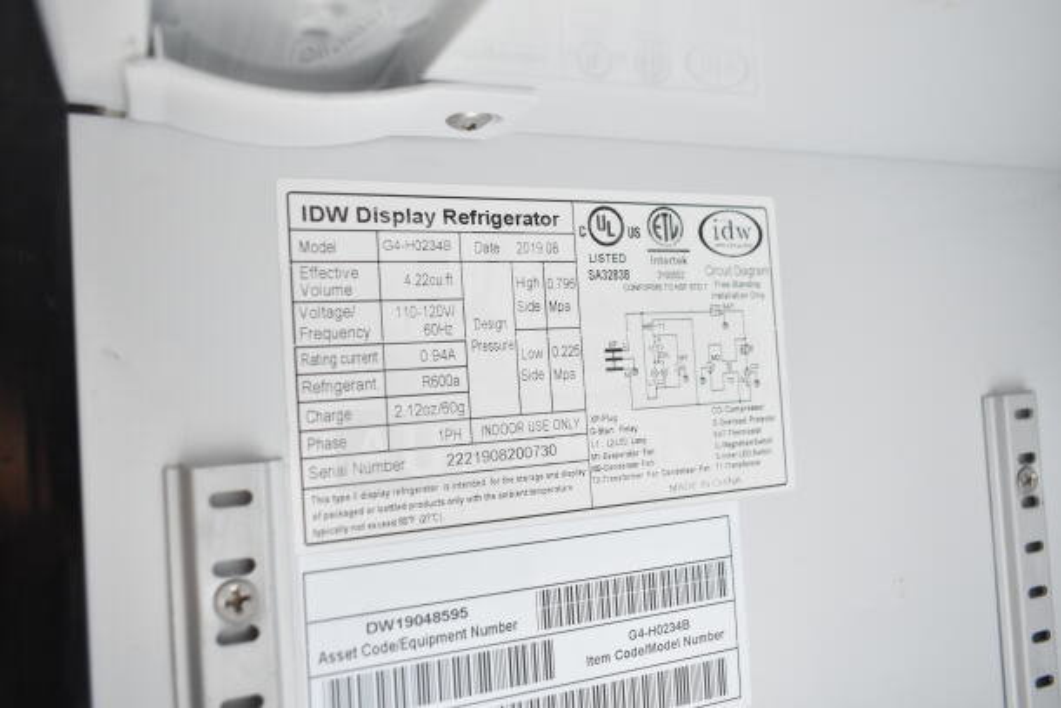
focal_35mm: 30
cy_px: 354
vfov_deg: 43.6
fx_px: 884
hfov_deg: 61.9
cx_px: 530
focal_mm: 20
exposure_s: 1/100
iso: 1600
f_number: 5
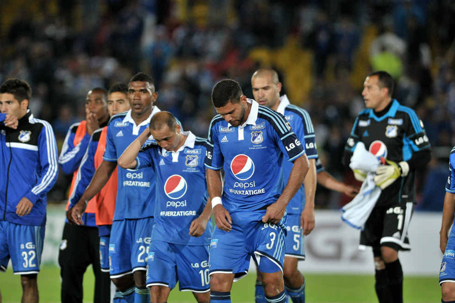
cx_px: 228
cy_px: 152
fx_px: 5684
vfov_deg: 3.1
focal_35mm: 450
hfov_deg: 4.6
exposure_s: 1/1000
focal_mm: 300
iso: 1000
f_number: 2.8
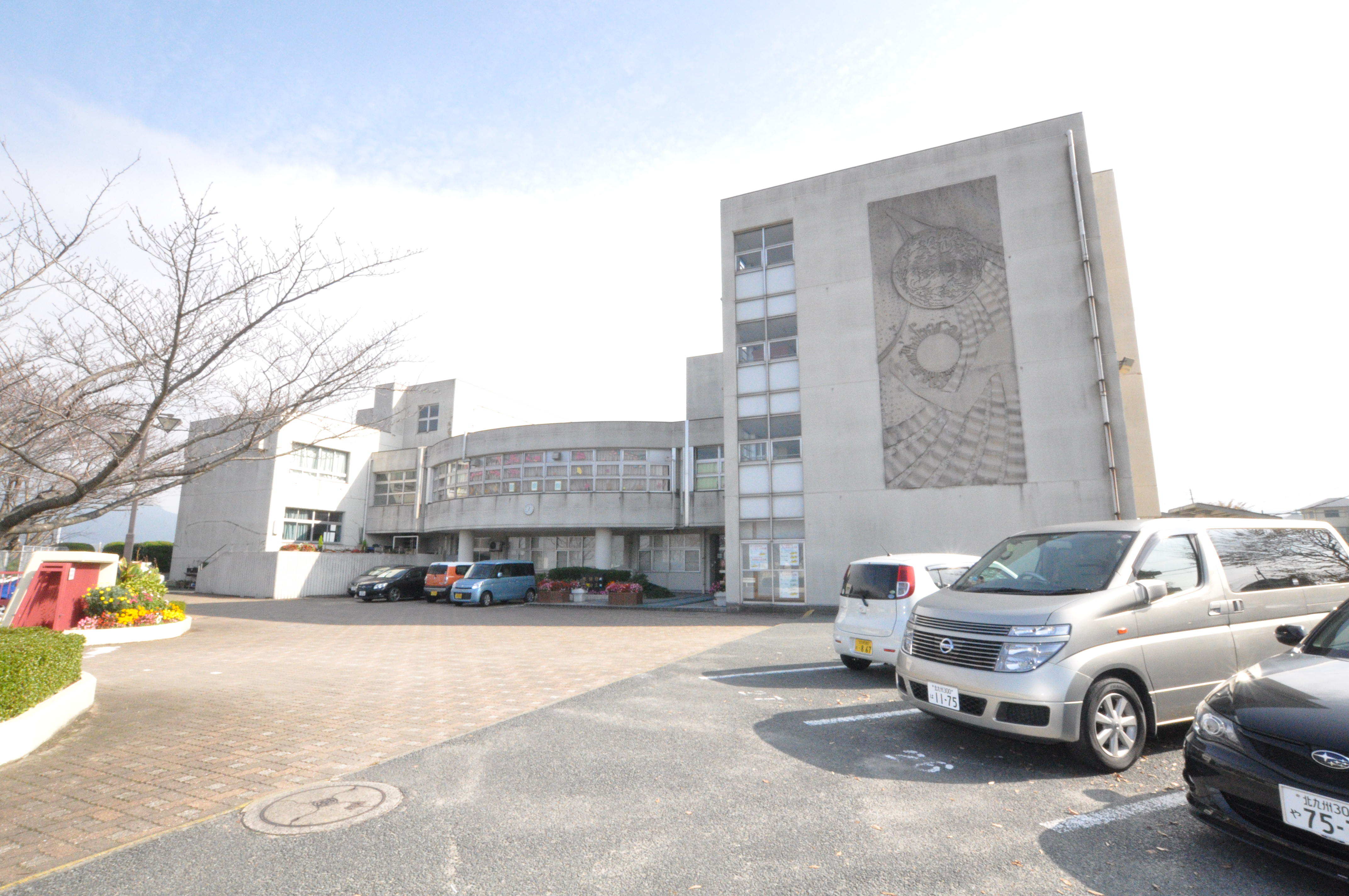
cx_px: 674
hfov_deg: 100.5
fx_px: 561
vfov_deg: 77.2
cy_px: 448
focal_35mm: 15
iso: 3200
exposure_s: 1/200
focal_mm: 10
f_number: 22
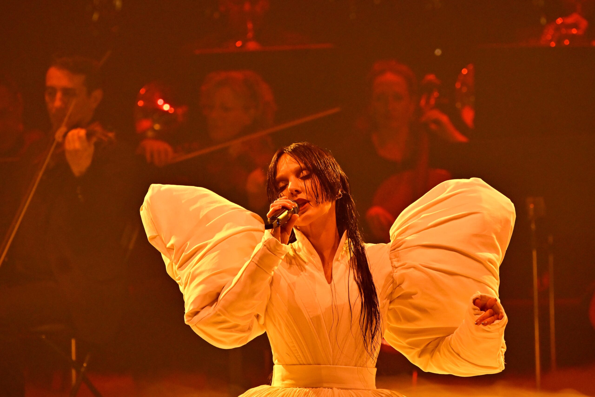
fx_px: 4461
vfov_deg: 5.1
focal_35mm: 270
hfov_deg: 7.6
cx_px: 298
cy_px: 198
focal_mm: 180
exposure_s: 1/800
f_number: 4
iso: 1600
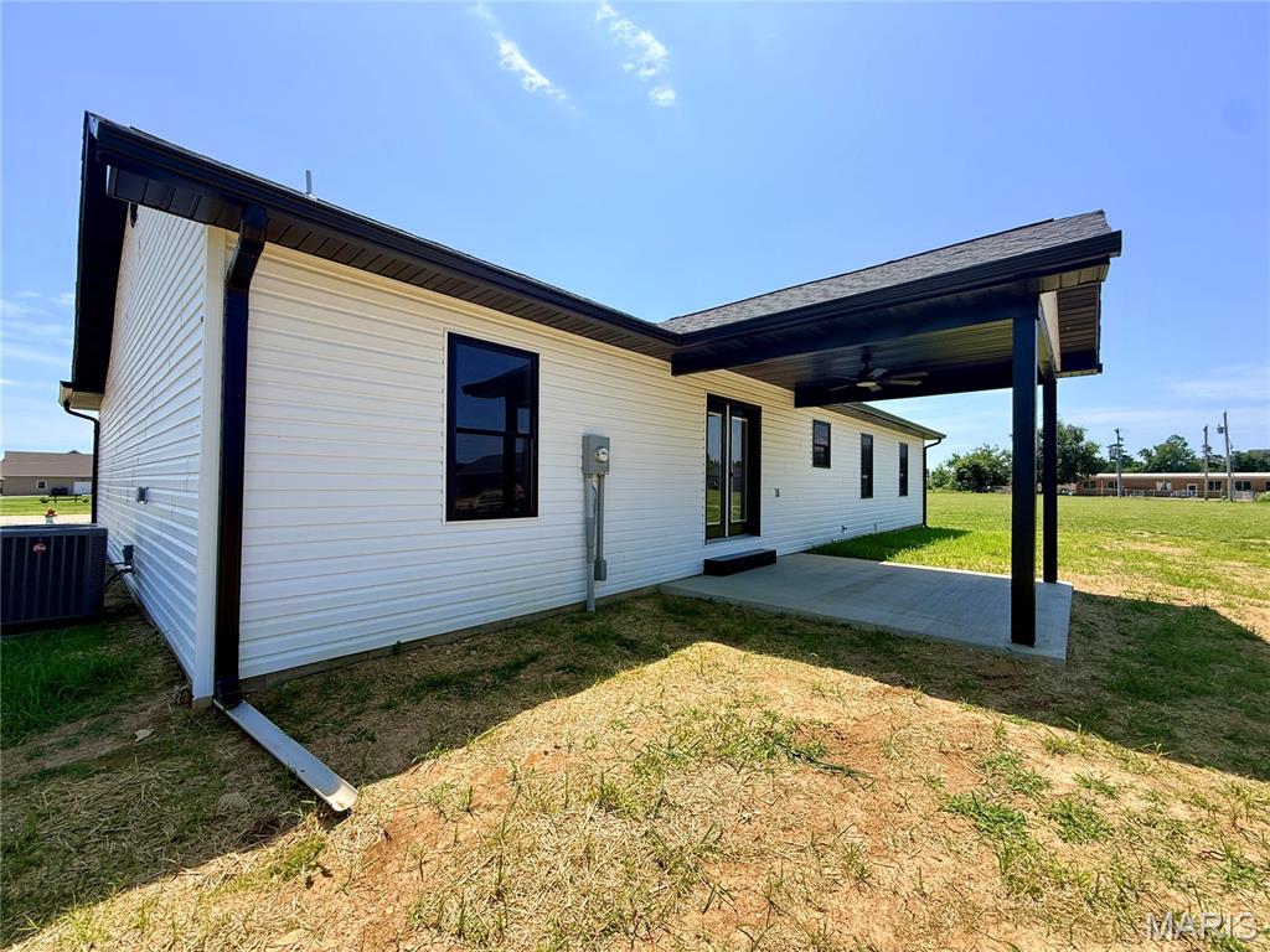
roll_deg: -0.5
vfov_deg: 85.7
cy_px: 476
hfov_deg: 102.1
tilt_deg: +0.6
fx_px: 514
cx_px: 635
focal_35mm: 14
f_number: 2.2
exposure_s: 1/1285
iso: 50
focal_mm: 2.22
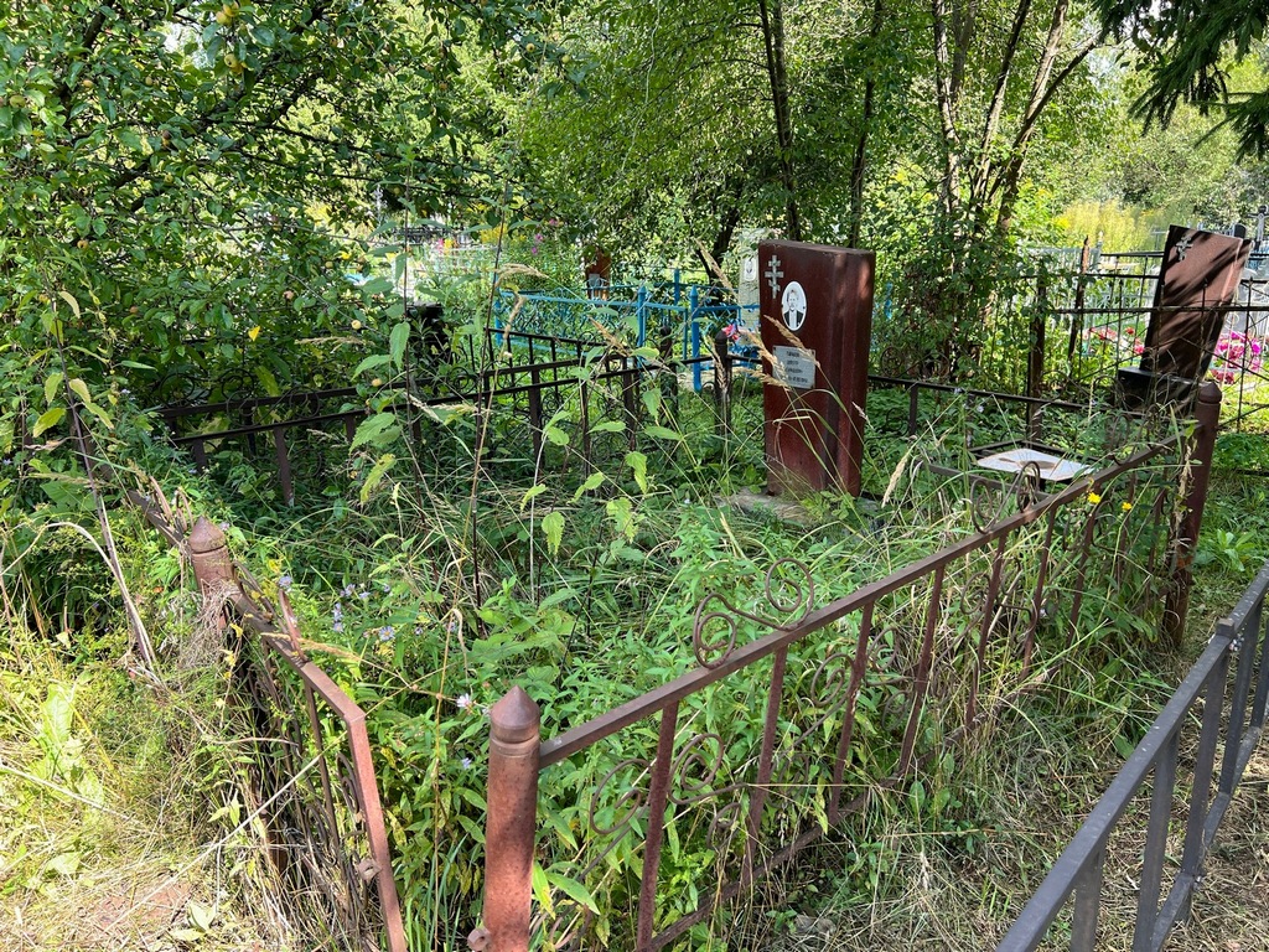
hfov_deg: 67.3
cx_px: 634
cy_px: 476
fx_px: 953
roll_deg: -2.8
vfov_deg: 53.1
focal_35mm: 26
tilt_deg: -18.2
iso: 50
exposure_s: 1/375
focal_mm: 5.7
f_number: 1.5
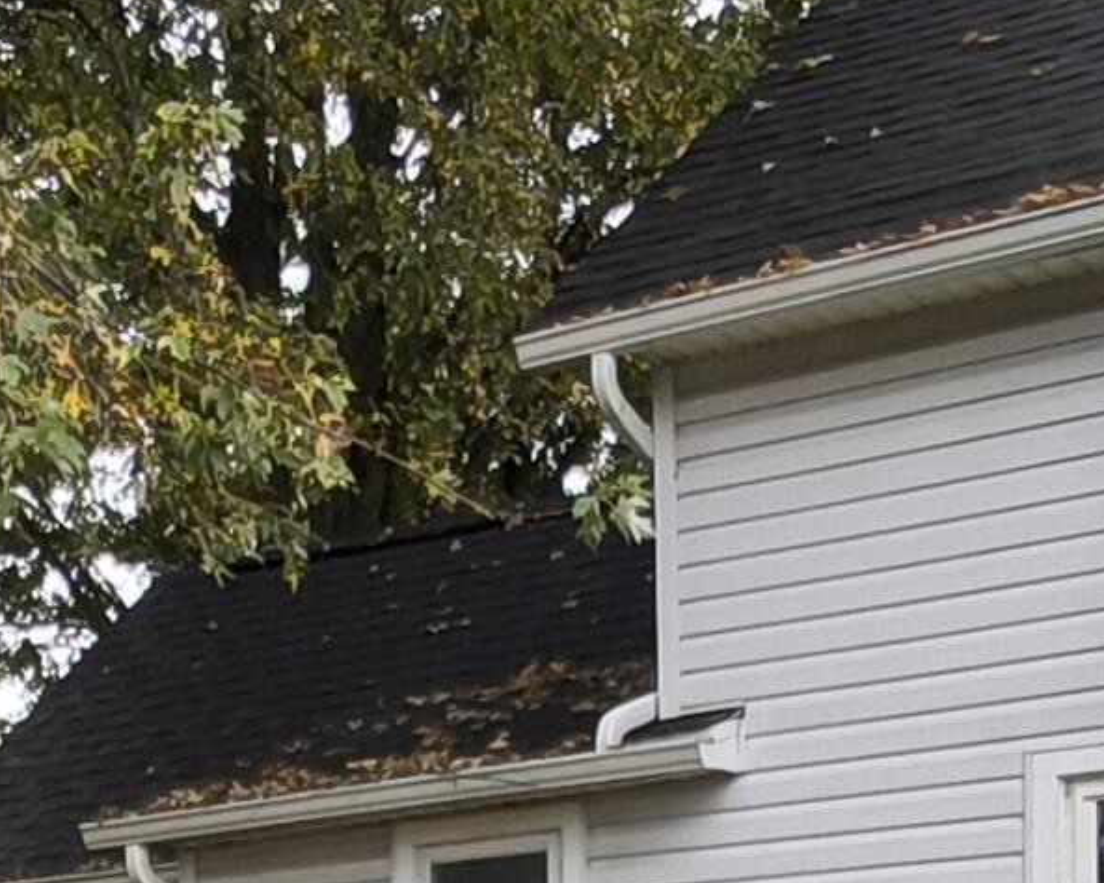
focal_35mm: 79
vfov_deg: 17.4
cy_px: 1330
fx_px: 2580
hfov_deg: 24.0
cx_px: 359
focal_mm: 1.46
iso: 40
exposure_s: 1/100
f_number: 2.2
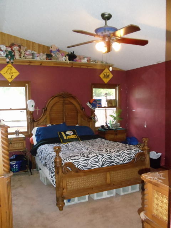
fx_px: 290
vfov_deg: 42.9
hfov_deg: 32.9
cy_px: 114
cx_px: 86
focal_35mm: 44
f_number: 3.5
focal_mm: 6
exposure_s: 1/30
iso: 800
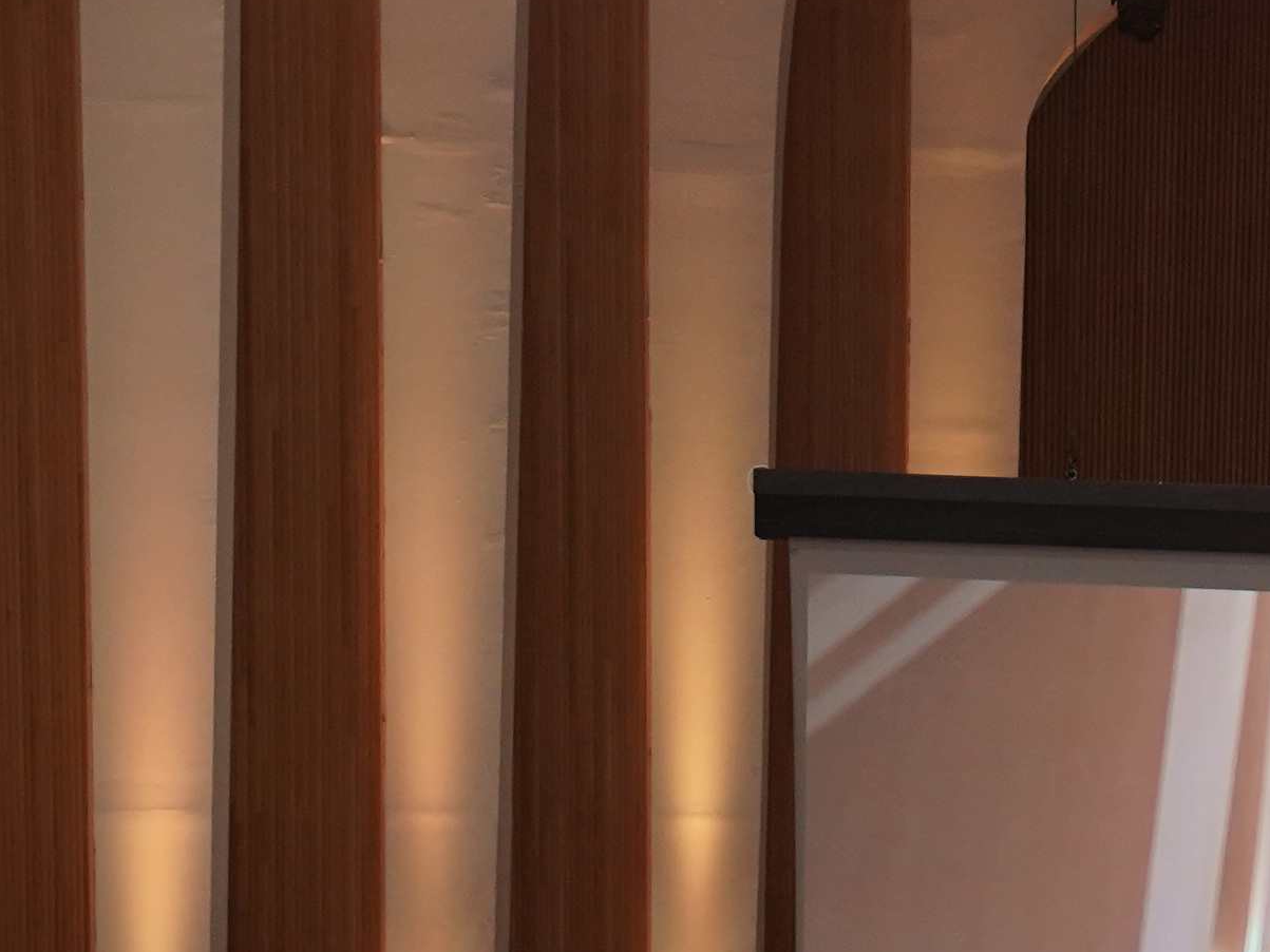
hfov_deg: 10.3
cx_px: 1832
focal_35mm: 187
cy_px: 1912
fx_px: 6860
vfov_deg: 7.6
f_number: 2.8
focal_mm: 39
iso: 1250
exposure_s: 1/200
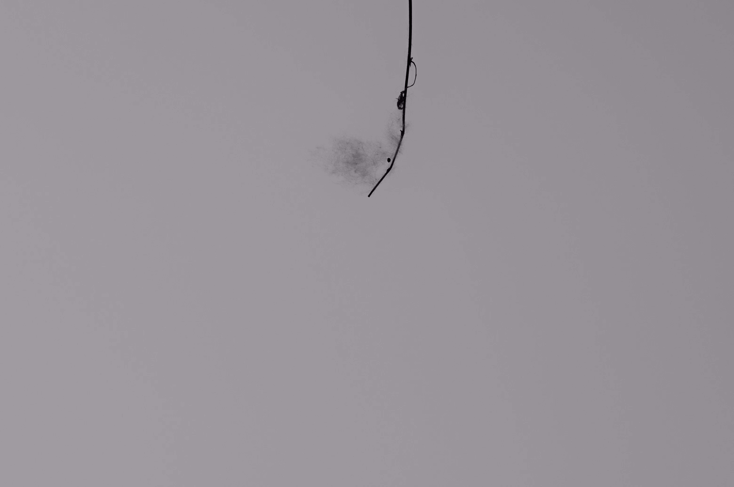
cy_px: 244
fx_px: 2382
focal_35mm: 117
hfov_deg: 17.5
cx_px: 367
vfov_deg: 11.7
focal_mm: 77.1
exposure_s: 1/320
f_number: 10
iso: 100
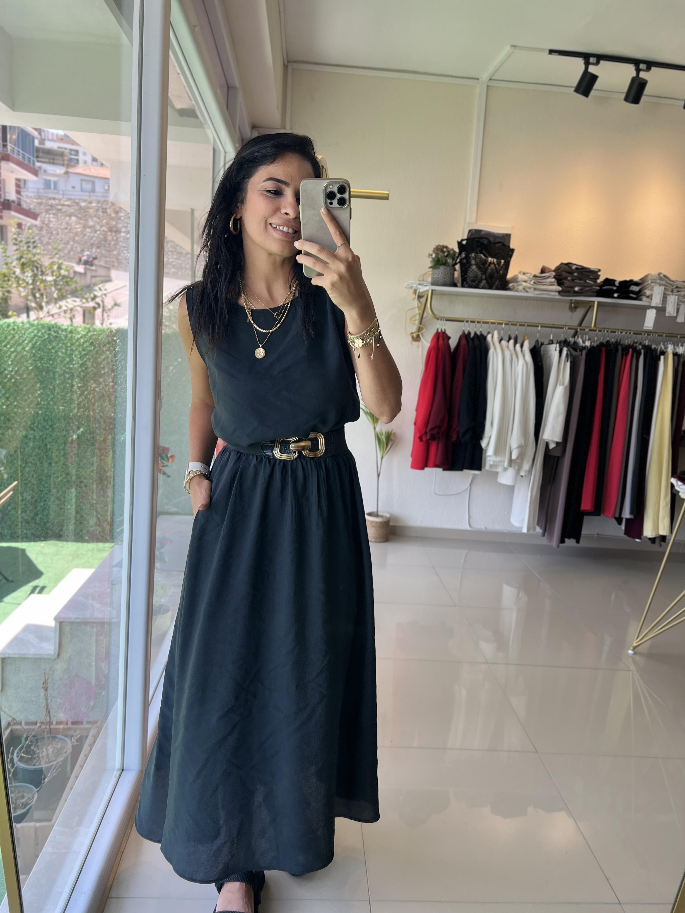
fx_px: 686
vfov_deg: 67.3
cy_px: 456
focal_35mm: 26
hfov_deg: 53.1
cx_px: 342
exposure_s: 1/375
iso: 50
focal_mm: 5.7
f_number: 1.5
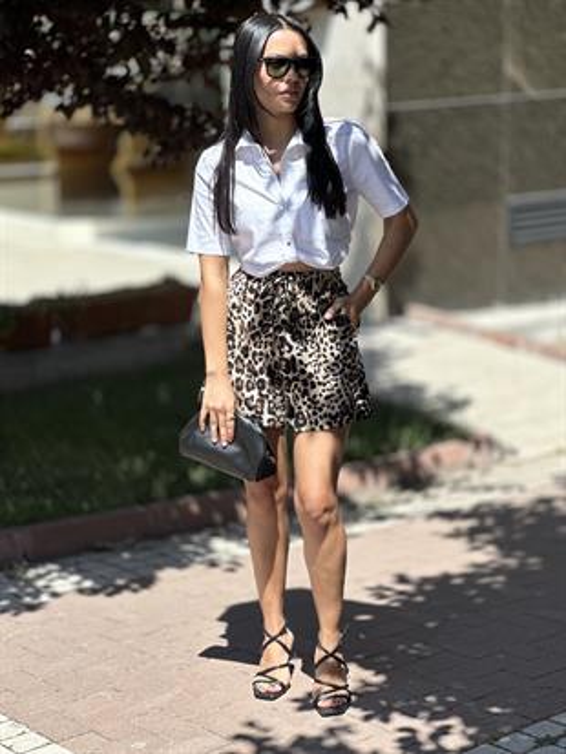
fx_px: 1678
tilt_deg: -12.8
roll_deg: +0.7
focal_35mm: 77
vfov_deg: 25.3
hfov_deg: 19.1
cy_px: 377
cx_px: 283
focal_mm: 9
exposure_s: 1/968
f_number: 2.8
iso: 32
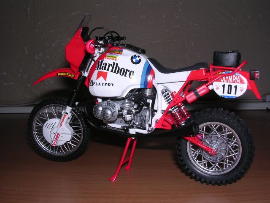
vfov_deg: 37.7
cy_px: 102
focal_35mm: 38
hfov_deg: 49.0
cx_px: 135
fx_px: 296
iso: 100
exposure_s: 1/60.1
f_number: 5.6
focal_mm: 5.8
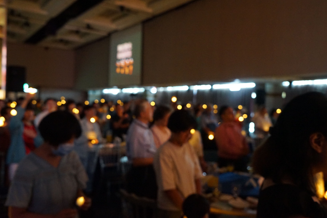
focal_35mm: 32
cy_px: 100
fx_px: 291
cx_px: 148
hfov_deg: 58.6
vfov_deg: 41.1
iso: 6400
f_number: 4
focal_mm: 29
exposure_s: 1/40
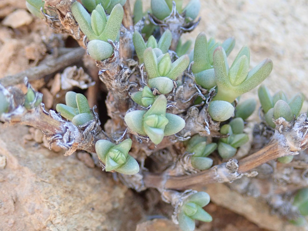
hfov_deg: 26.3
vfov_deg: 19.9
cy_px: 116
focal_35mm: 74
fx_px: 658
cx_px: 154
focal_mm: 13.47
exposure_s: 1/160
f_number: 4.2
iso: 800
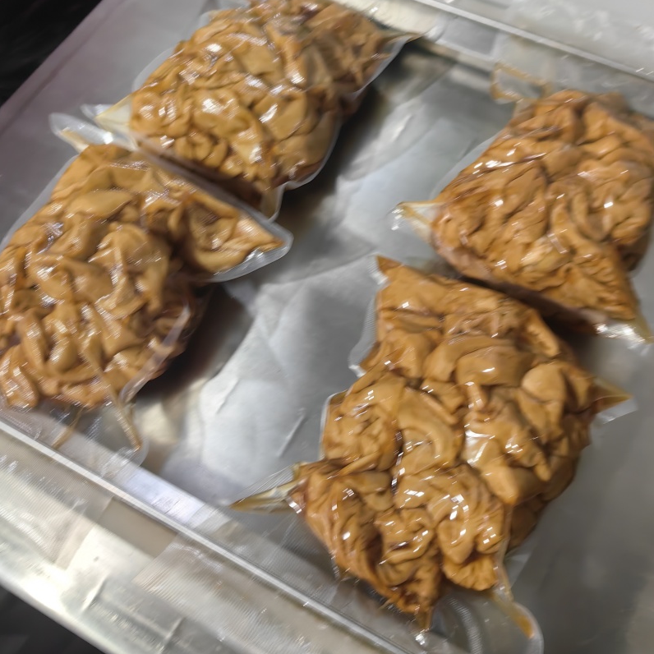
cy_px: 370
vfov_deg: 51.0
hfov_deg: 51.1
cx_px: 327
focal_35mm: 32
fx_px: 684
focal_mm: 5.75
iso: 100
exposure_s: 1/50
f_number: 2
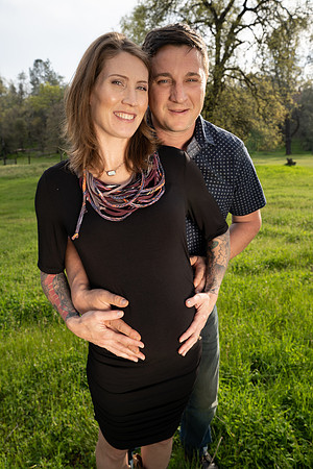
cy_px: 234
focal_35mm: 28
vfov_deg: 65.5
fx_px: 365
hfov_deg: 46.4
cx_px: 156
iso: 100
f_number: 6.3
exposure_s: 1/125
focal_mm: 28
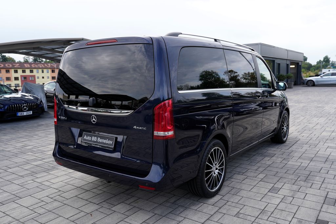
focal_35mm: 31
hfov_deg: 60.3
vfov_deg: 42.3
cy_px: 112
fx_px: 289
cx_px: 168
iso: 100
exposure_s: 1/160
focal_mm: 31
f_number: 5.6
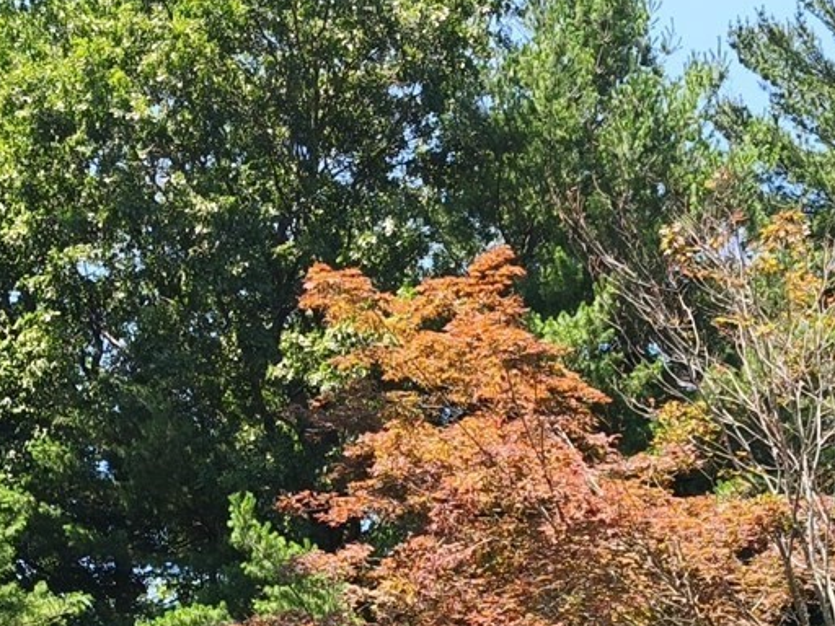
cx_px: 403
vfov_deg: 15.5
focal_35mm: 92
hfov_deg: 21.3
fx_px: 2219
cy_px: 725
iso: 50
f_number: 1.7
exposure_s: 1/1190
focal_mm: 5.35
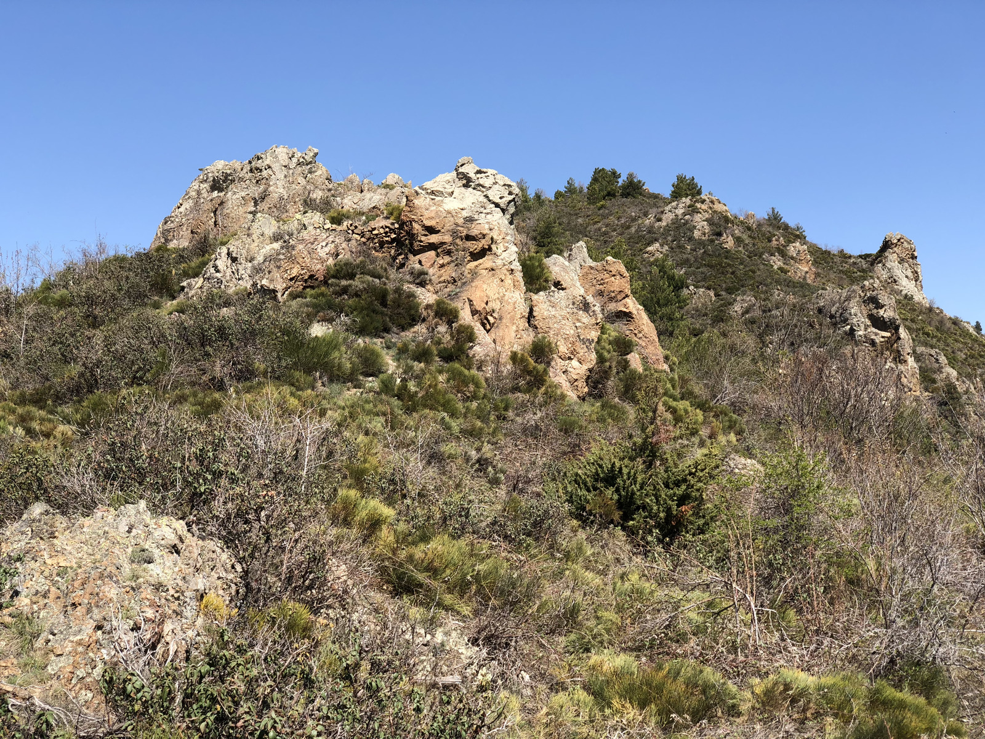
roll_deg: +2.0
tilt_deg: +5.1
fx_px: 1480
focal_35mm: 52
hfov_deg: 36.8
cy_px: 370
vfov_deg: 28.0
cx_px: 492
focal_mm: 6
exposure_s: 1/800
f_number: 2.4
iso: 16
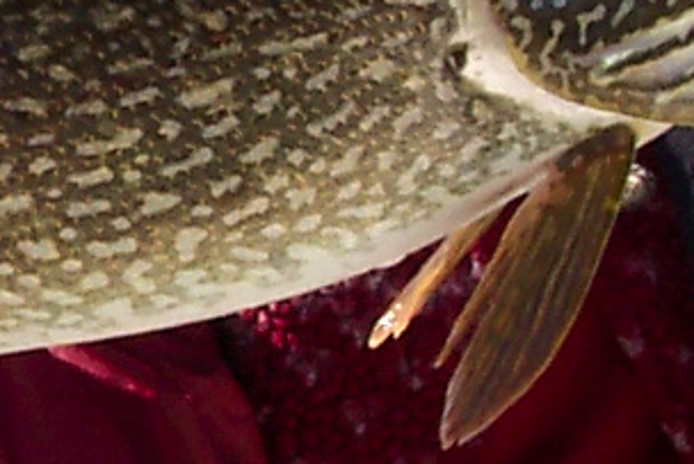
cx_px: -146
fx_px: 4339
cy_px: -82
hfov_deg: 9.0
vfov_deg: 6.1
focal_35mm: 225
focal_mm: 8
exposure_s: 1/500
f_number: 4.8
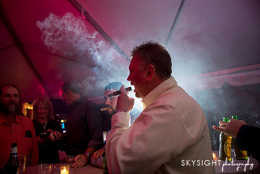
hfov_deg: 73.7
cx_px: 130
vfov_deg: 53.2
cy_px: 87
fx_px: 173
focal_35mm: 24
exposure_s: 1/40
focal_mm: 24
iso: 1000
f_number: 2.8
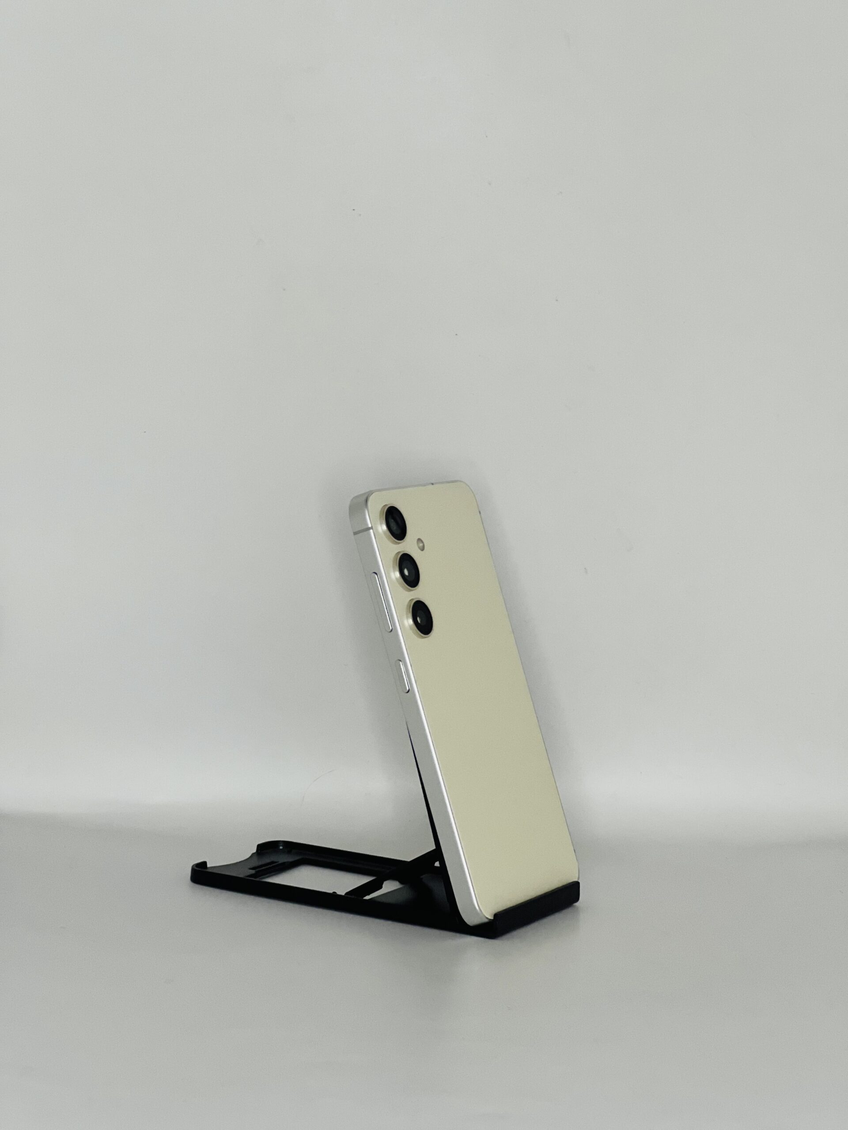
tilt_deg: -4.6
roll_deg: -0.3
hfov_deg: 19.1
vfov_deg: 25.3
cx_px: 424
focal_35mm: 77
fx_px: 2515
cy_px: 565
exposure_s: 1/36
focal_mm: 9
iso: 200
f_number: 2.8
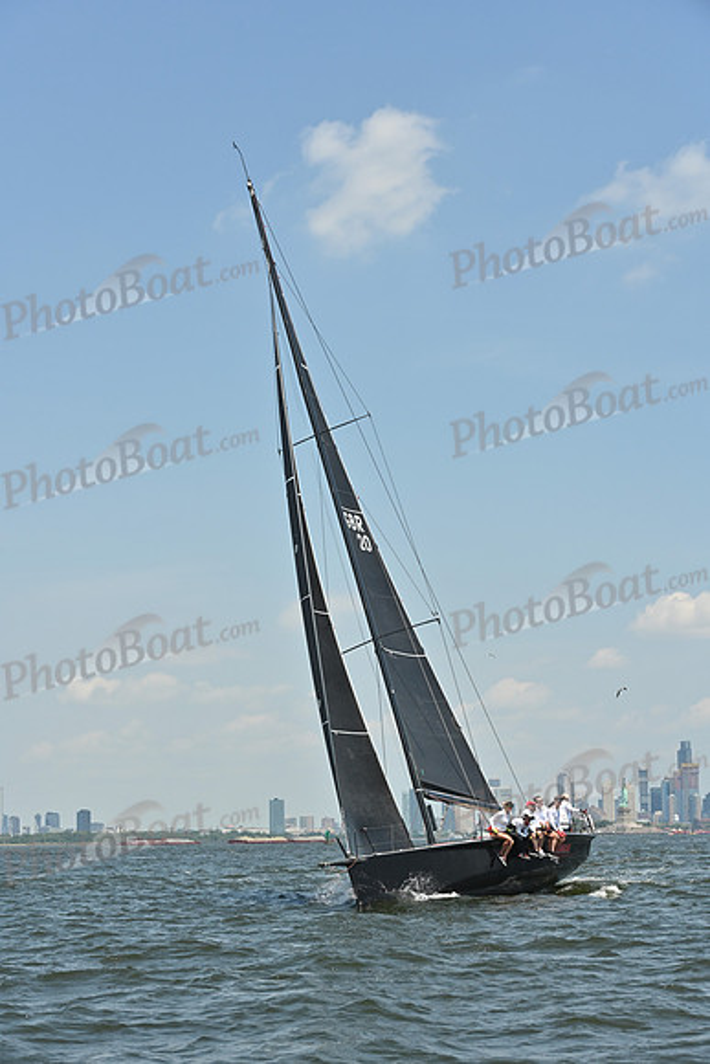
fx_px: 2069
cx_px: 355
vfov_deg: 28.8
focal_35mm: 70
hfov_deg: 19.5
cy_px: 532
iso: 320
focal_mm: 70
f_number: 8
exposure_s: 1/1250
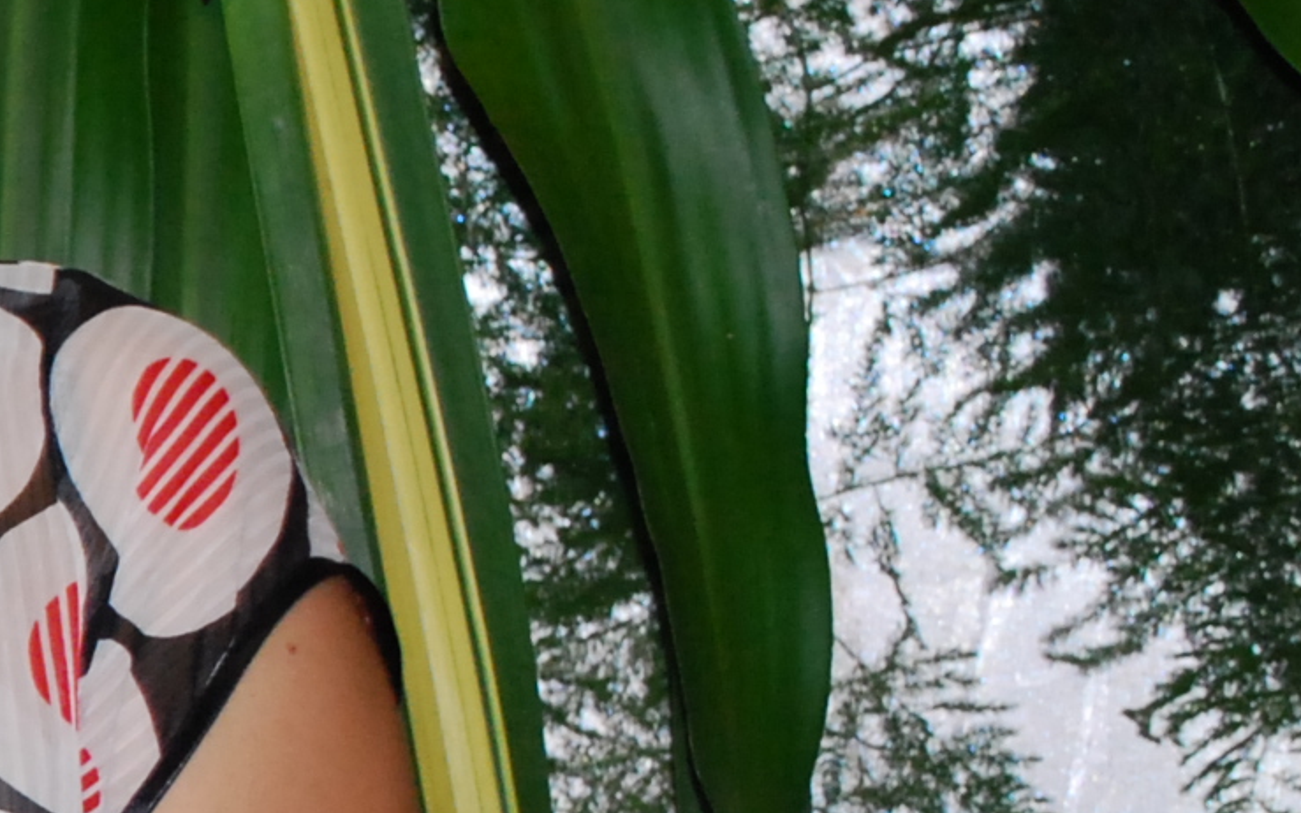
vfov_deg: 6.2
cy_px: 896
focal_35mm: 210
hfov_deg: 9.5
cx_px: -1106
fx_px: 7446
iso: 800
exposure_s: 1/15
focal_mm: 35
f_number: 5.3
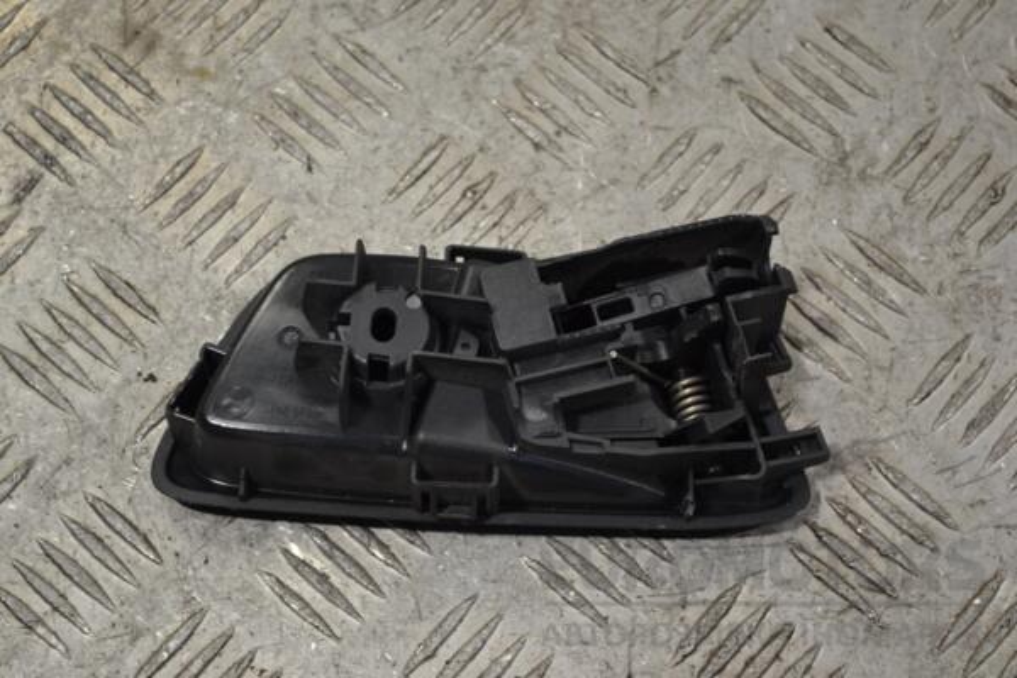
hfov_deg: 24.6
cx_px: 508
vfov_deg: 16.6
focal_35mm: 82
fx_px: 2330
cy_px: 339
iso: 140
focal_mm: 55
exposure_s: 1/30
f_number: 5.6
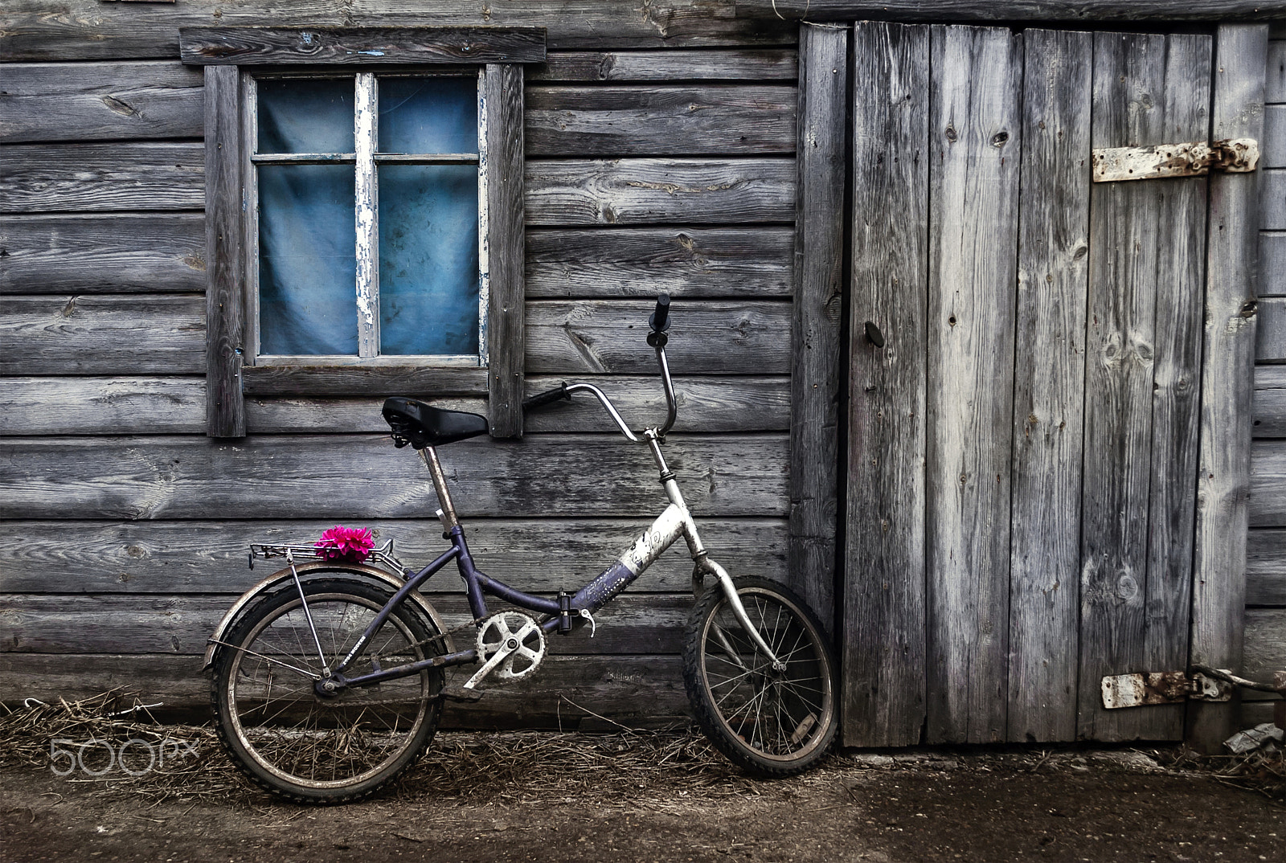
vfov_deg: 37.0
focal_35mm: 36
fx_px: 1289
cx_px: 643
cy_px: 432
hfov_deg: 53.0
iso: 200
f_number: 6.3
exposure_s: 1/250
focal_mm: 24
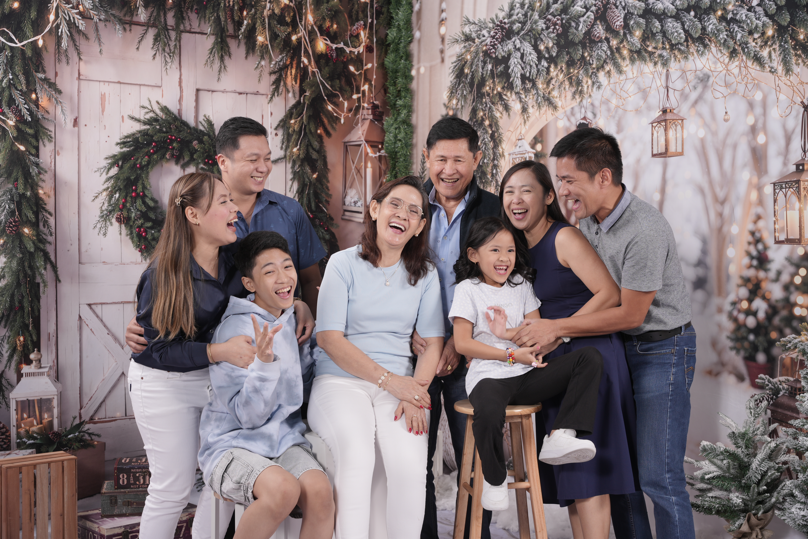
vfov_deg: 29.2
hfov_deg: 42.7
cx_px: 404
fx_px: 1035
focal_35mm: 46
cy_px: 270
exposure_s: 1/125
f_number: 5
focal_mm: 46.1
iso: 160
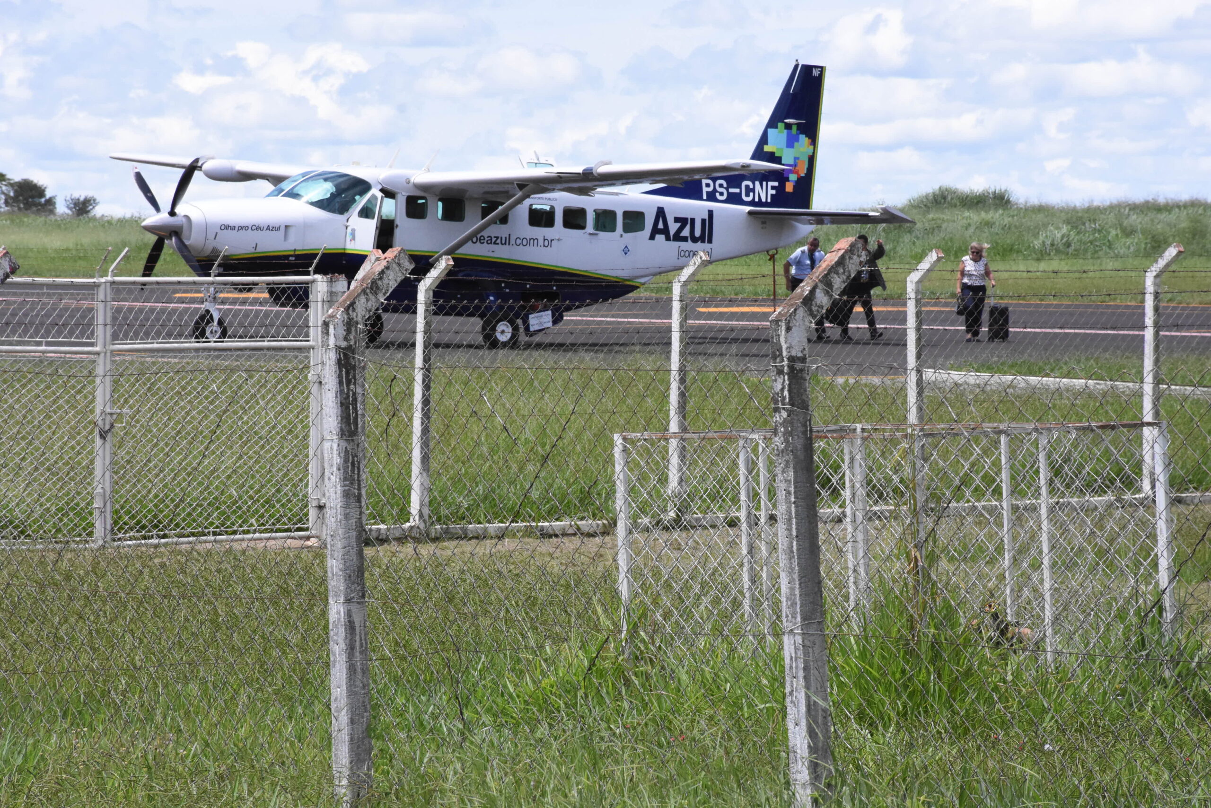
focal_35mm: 174
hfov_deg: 11.8
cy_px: 404
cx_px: 606
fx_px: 5854
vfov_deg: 7.9
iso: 2500
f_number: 13
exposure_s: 1/2500
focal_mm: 116
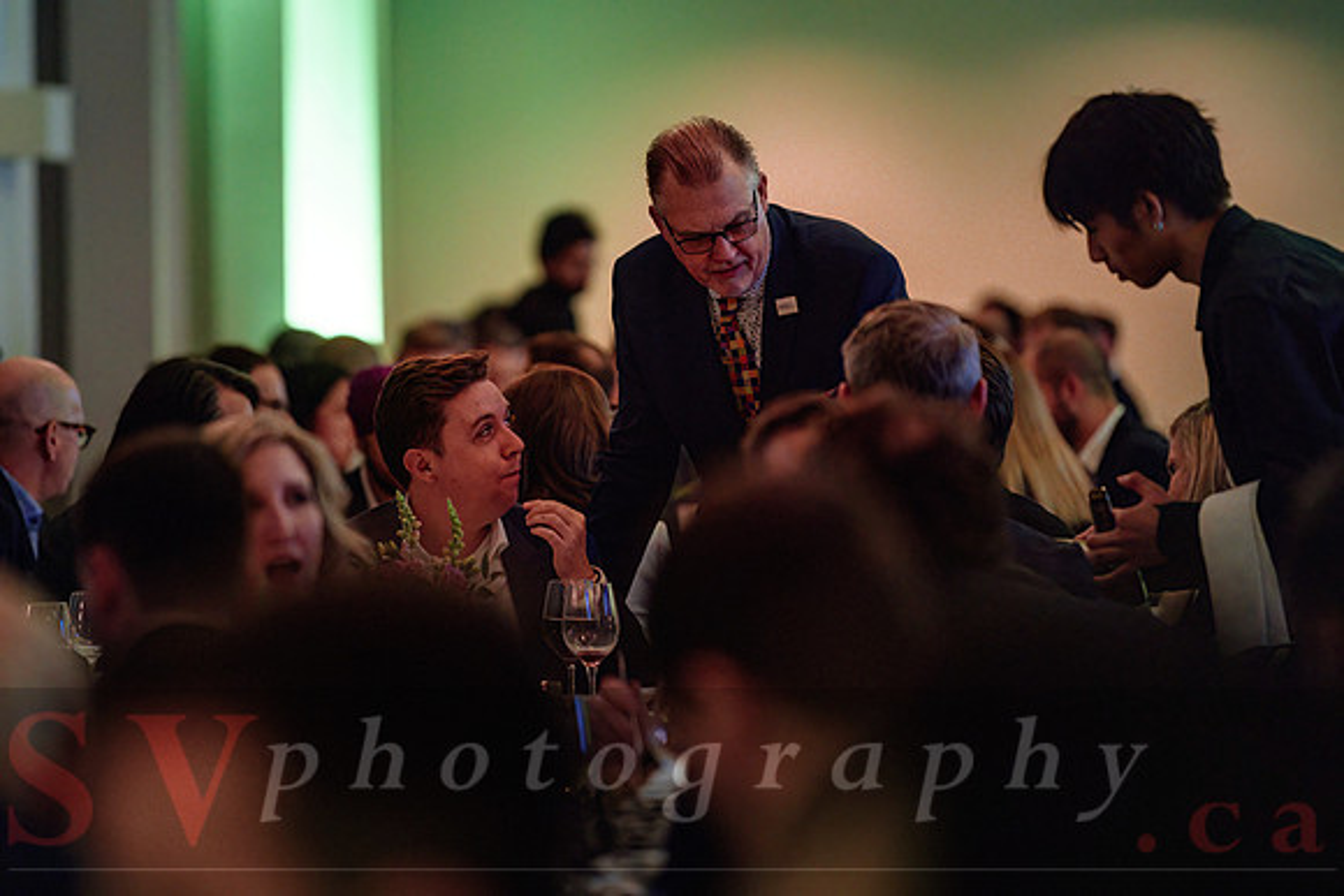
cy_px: 374
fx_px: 8985
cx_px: 561
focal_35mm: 241
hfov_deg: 8.6
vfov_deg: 5.7
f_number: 2.8
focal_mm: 200
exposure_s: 1/160
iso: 1600
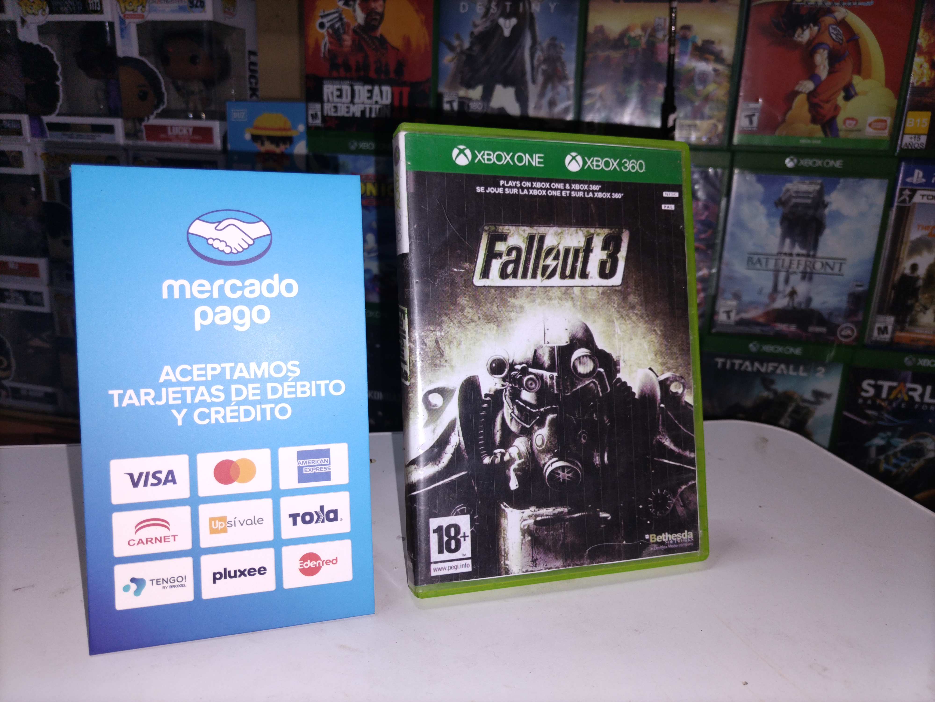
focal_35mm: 26
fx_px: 702
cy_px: 351
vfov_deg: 53.1
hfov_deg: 67.3
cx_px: 468
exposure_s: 1/50
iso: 169
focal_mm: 4.7
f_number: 1.8
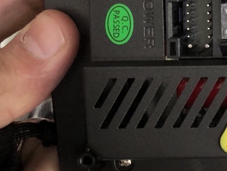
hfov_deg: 17.7
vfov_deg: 15.1
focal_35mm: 96
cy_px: -1
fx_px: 630
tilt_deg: -64.3
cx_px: 369
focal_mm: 4
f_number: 1.8
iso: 40
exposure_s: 1/20
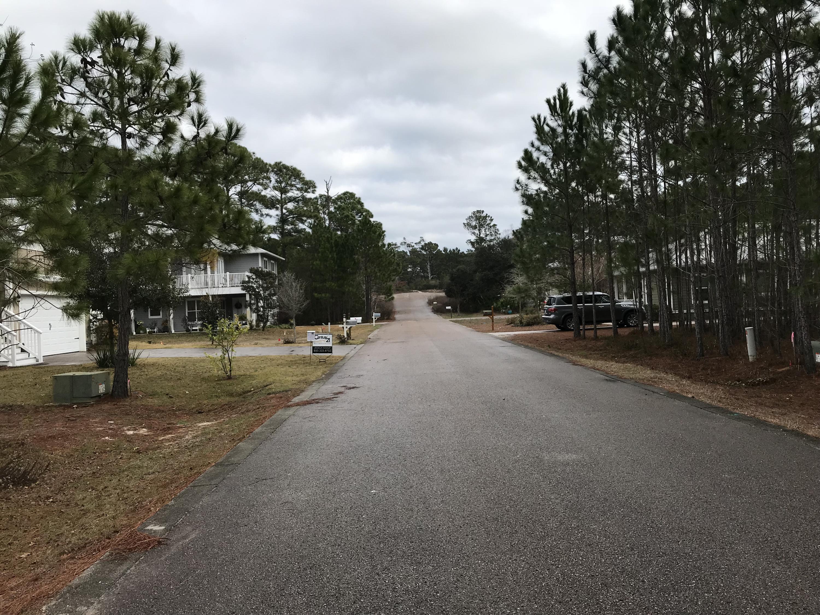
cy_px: 308
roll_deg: +1.5
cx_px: 410
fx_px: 663
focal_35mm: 28
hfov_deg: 63.4
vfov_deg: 49.7
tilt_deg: +2.6
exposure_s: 1/1076
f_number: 1.8
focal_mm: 3.99
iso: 20
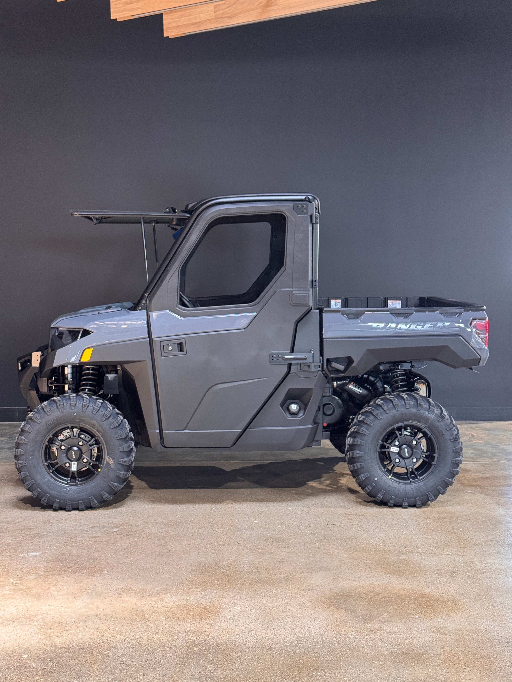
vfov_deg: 39.7
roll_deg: +0.0
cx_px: 256
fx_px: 947
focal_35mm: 48
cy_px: 341
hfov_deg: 30.3
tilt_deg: -4.2
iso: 250
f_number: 1.78
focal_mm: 6.76
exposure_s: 1/60
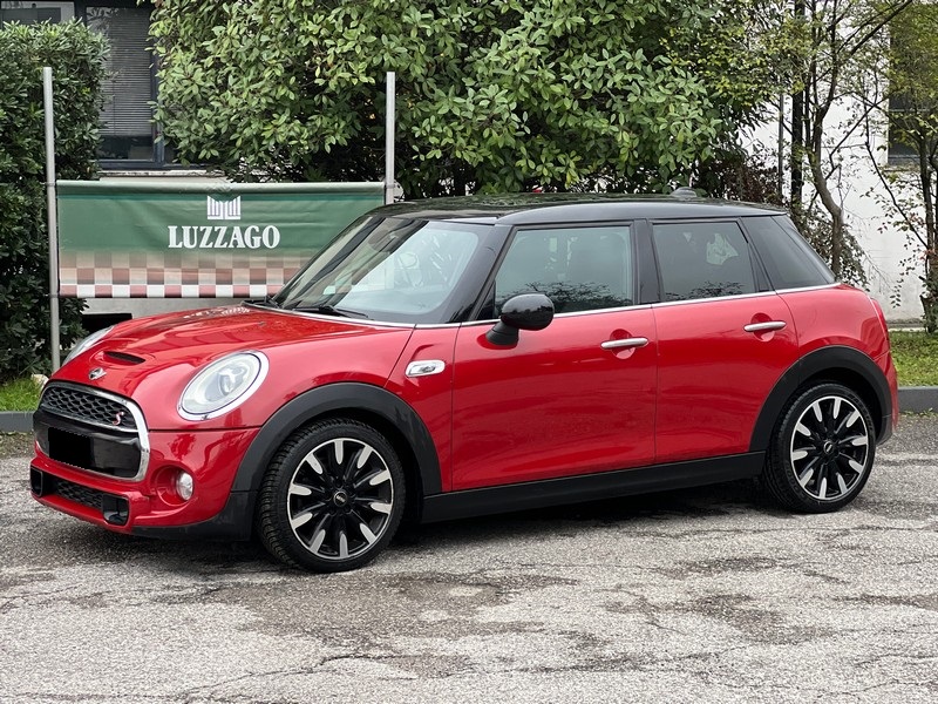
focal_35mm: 77
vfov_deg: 19.1
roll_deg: -0.1
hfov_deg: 25.3
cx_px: 469
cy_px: 352
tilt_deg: -5.1
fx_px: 2086
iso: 200
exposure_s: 1/40
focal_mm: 9
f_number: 2.8
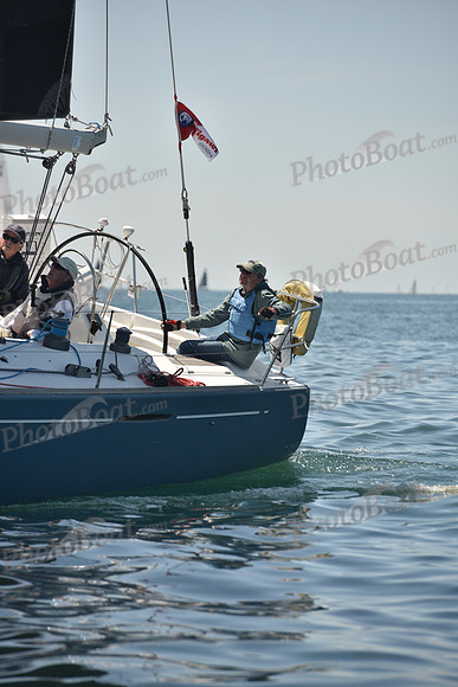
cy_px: 344
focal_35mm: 200
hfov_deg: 6.9
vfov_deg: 10.3
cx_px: 229
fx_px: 3814
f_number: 5
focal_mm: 200
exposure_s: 1/800
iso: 250
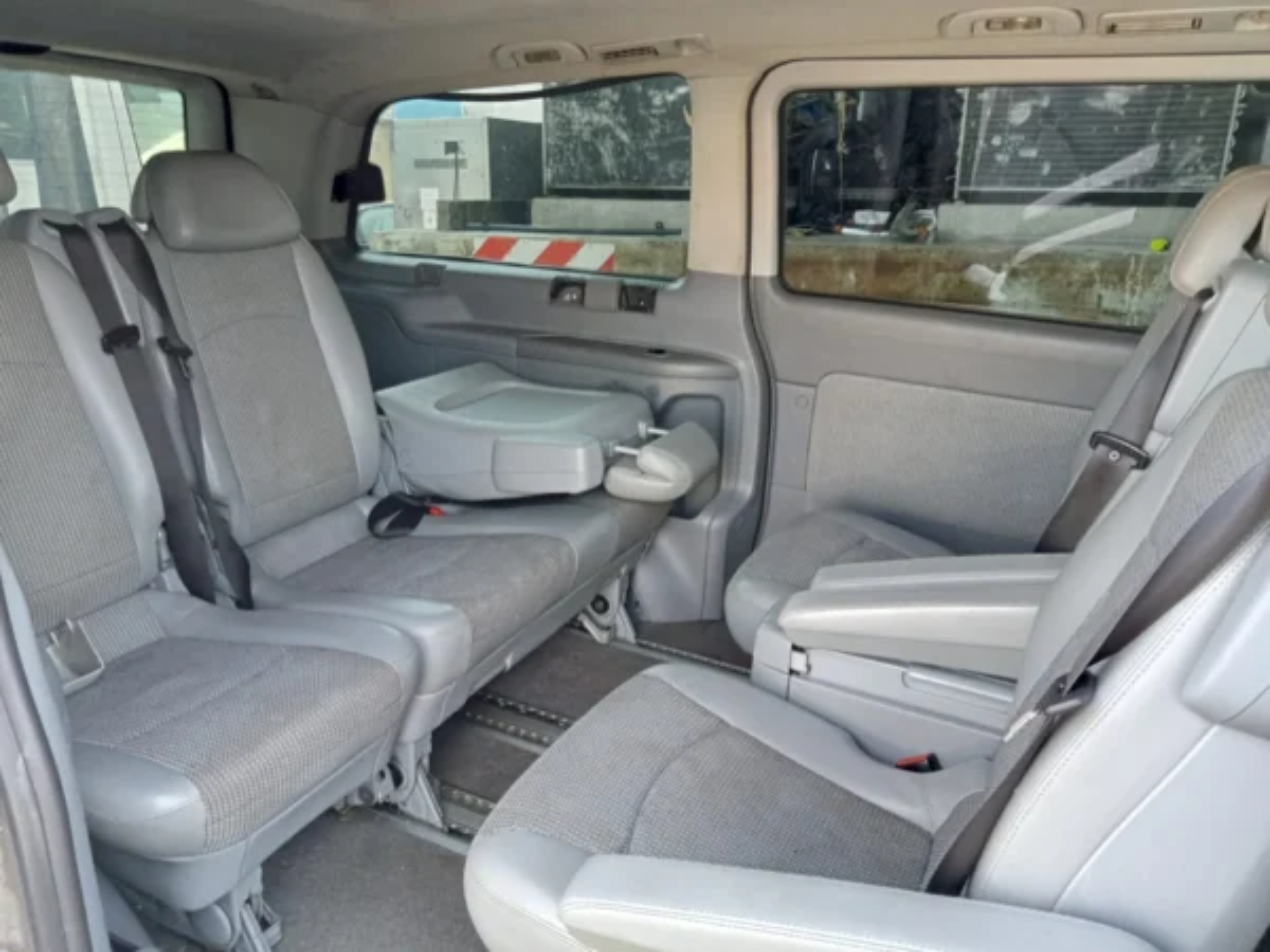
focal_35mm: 28
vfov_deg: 49.7
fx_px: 1027
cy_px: 476
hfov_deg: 63.4
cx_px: 635
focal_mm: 3.46
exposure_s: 1/33.3
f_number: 2.2
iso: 184
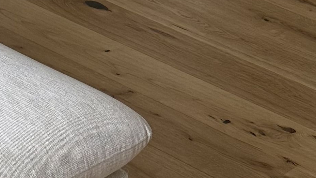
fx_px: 1349
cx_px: -305
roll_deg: -0.9
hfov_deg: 12.0
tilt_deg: -7.0
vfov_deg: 6.7
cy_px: -400
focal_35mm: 161
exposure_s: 1/121
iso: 125
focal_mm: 6.76
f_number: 1.78
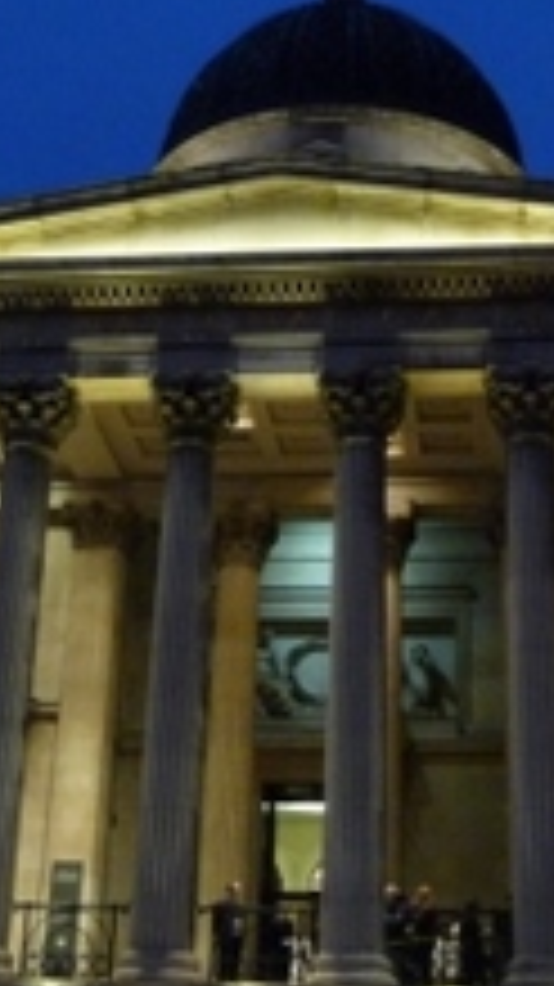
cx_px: 300
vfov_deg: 33.8
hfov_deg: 19.4
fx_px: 1621
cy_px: 403
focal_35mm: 62
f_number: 3.4
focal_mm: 5
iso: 400
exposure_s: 1/8
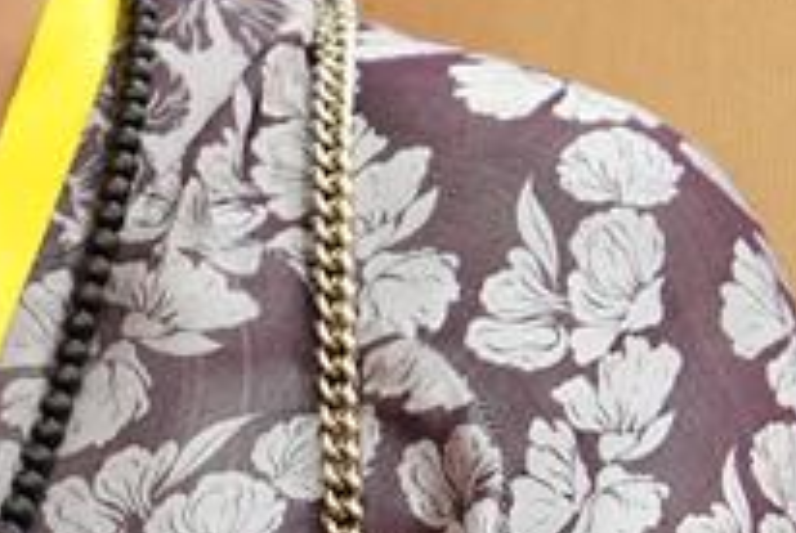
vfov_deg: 3.6
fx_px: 8370
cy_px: -58
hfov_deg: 5.3
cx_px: -781
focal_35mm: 378
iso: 2000
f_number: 2.8
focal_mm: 65
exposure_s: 1/125
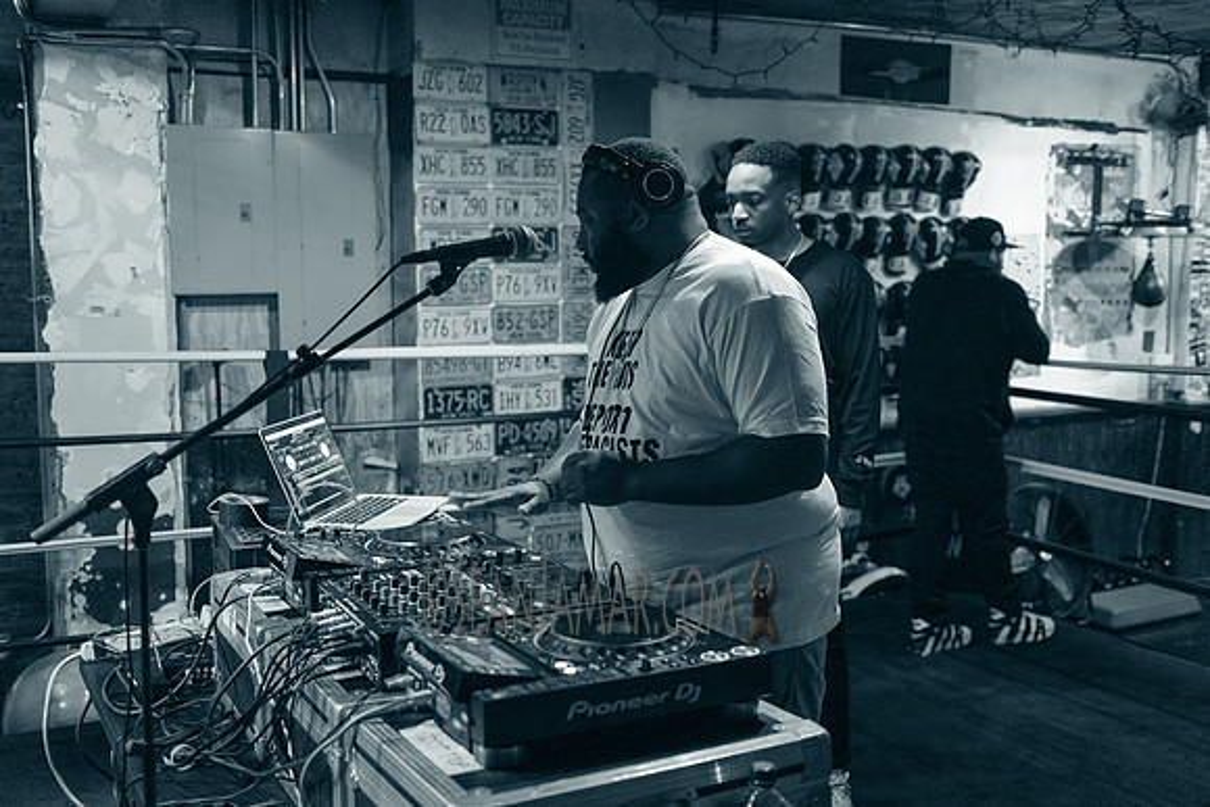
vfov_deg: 35.1
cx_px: 605
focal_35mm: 38
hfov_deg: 50.7
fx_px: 1277
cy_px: 404
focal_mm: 38
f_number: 2.8
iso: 4000
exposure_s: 1/250
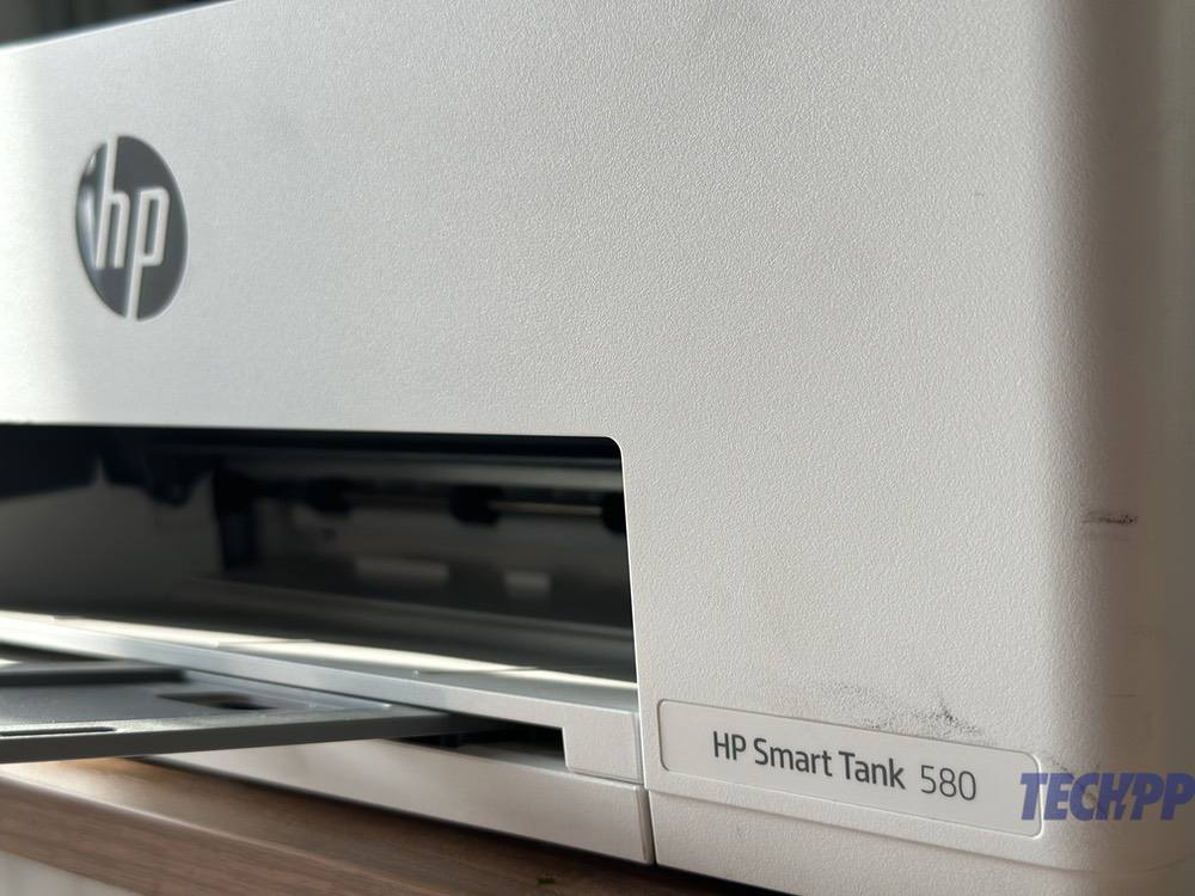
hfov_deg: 39.7
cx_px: 598
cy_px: 448
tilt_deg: -6.9
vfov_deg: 30.3
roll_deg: +3.5
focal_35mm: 48
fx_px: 1657
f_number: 1.78
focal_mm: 6.86
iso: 80
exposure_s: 1/1019
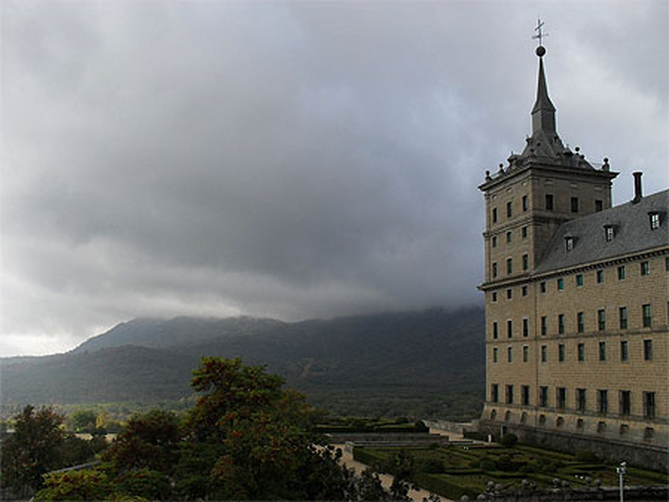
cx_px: 334
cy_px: 251
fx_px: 677
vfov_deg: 40.7
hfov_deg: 52.6
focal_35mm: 35
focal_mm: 6.3
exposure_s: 1/180
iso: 100
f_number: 8.4
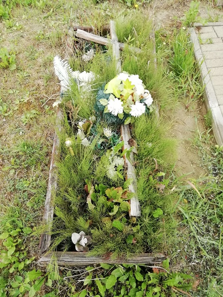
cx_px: 112
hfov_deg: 53.1
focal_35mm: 26
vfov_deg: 67.3
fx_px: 223
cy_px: 148
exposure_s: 1/236
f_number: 2.2
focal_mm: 3.21
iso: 50
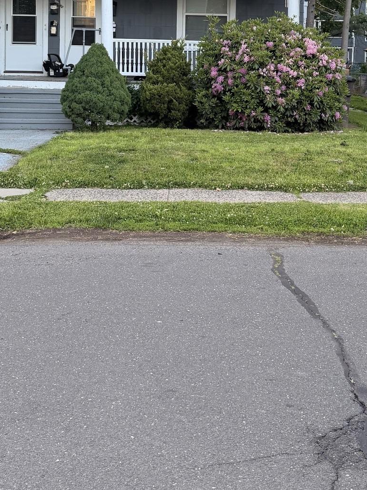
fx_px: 763
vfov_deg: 34.1
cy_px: 77
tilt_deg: -0.8
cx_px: 221
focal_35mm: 54
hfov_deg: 27.0
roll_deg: -1.4
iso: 100
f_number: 1.78
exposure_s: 1/193
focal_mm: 6.76
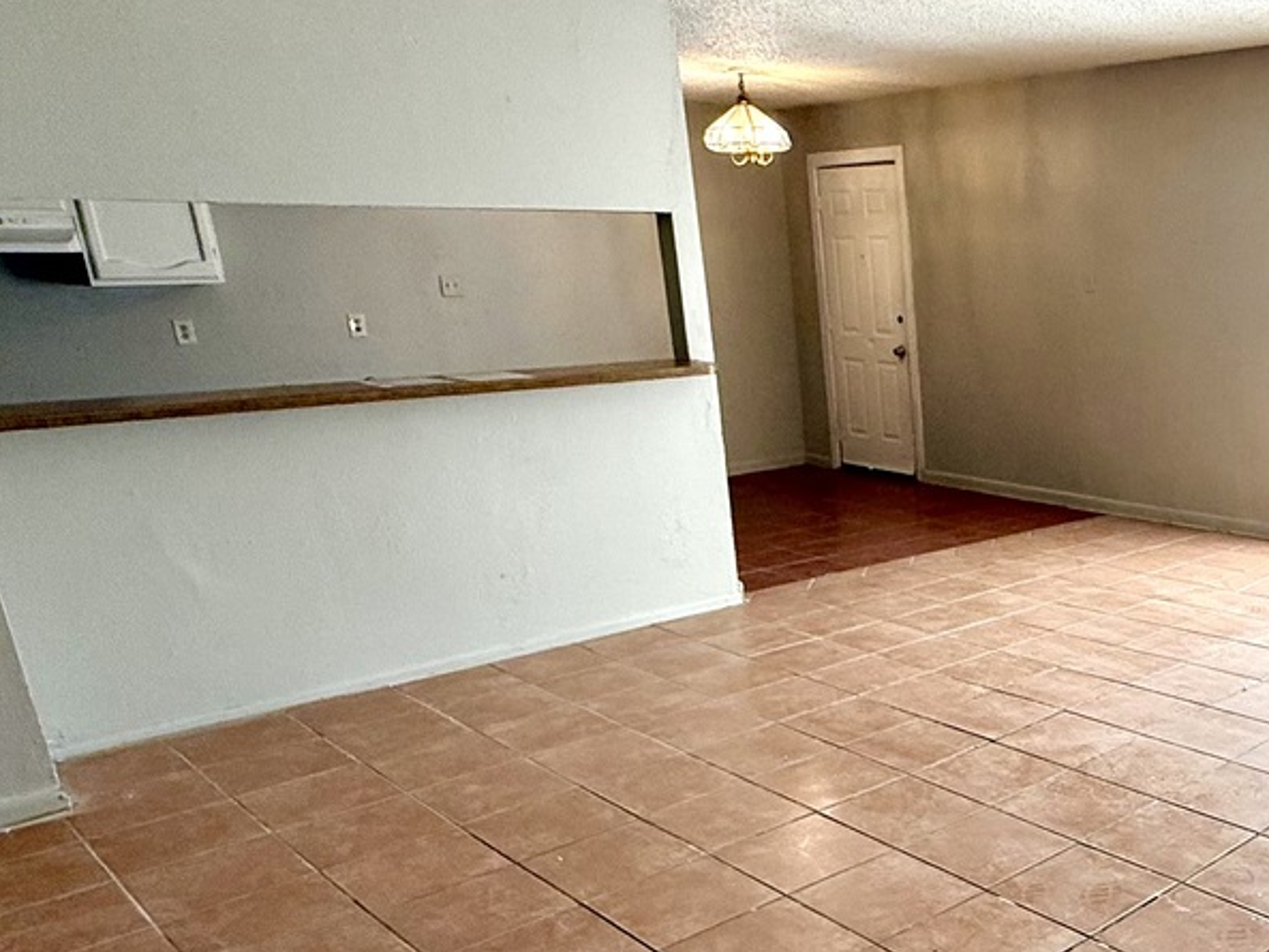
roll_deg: +0.8
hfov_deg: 48.8
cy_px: 674
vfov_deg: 41.0
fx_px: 1247
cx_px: 1119
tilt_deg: -18.8
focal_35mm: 34
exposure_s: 1/136
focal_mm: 2.22
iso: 64
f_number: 2.2
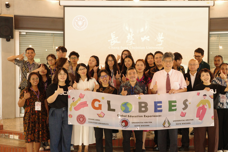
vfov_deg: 28.6
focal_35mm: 47
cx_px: 133
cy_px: 81
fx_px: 298
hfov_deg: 41.8
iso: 2000
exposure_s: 1/160
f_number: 3.5
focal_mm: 26
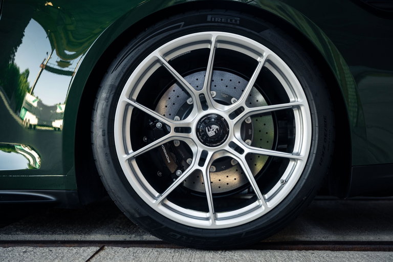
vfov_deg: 25.5
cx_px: 196
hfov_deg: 37.5
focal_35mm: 53
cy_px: 131
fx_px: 580
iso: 640
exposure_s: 1/250
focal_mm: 53.1
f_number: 2.8
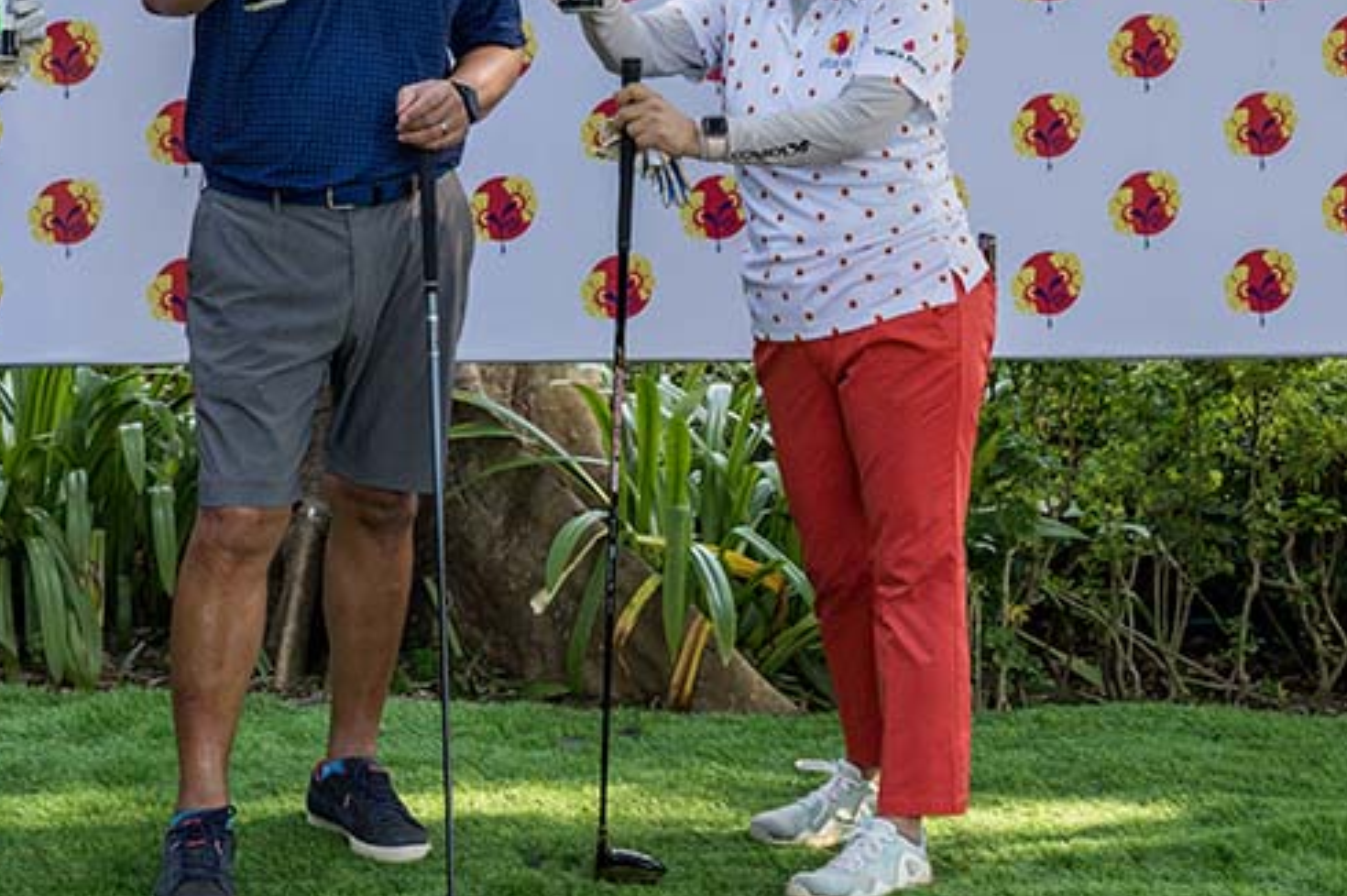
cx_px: 311
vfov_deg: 14.4
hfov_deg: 21.5
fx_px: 3515
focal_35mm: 94
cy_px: 120
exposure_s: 1/400
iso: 400
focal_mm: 48
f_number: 6.3
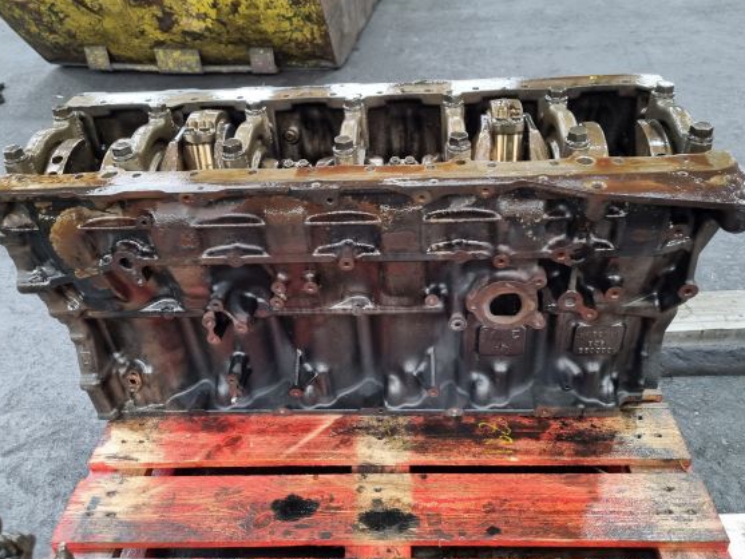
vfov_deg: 49.8
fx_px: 603
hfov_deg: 63.4
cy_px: 269
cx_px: 368
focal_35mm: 28
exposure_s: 1/50
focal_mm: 5.4
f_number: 1.8
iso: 400
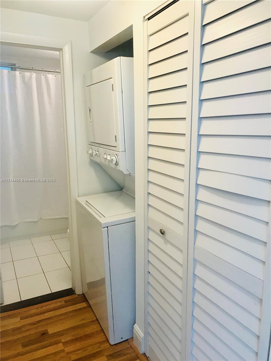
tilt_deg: -11.4
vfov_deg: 63.4
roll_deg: +0.3
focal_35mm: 28
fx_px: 292
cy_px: 180
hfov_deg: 49.7
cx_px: 136
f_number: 1.8
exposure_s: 1/40
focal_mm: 3.99
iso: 20
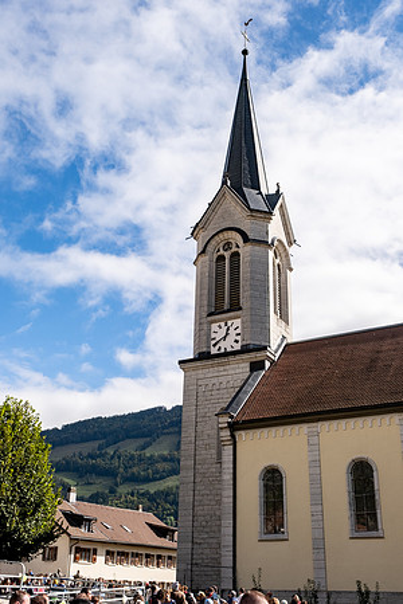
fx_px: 604
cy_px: 302
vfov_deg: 53.1
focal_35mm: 36
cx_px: 202
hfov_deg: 36.9
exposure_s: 1/1500
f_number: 5.6
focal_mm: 24.2
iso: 320
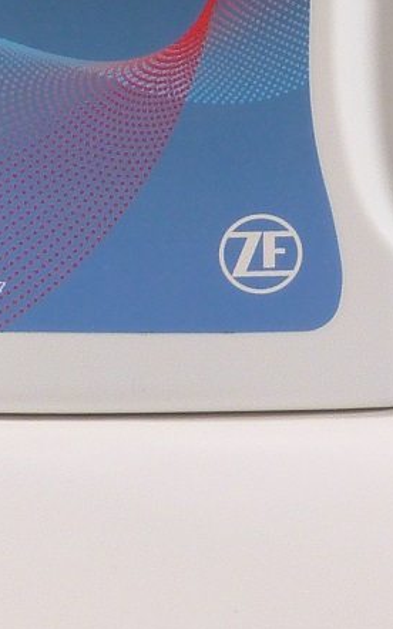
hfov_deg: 3.1
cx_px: 846
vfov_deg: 4.9
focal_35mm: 422
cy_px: -414
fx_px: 7236
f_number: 3.6
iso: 100
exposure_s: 1/125
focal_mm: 15.8
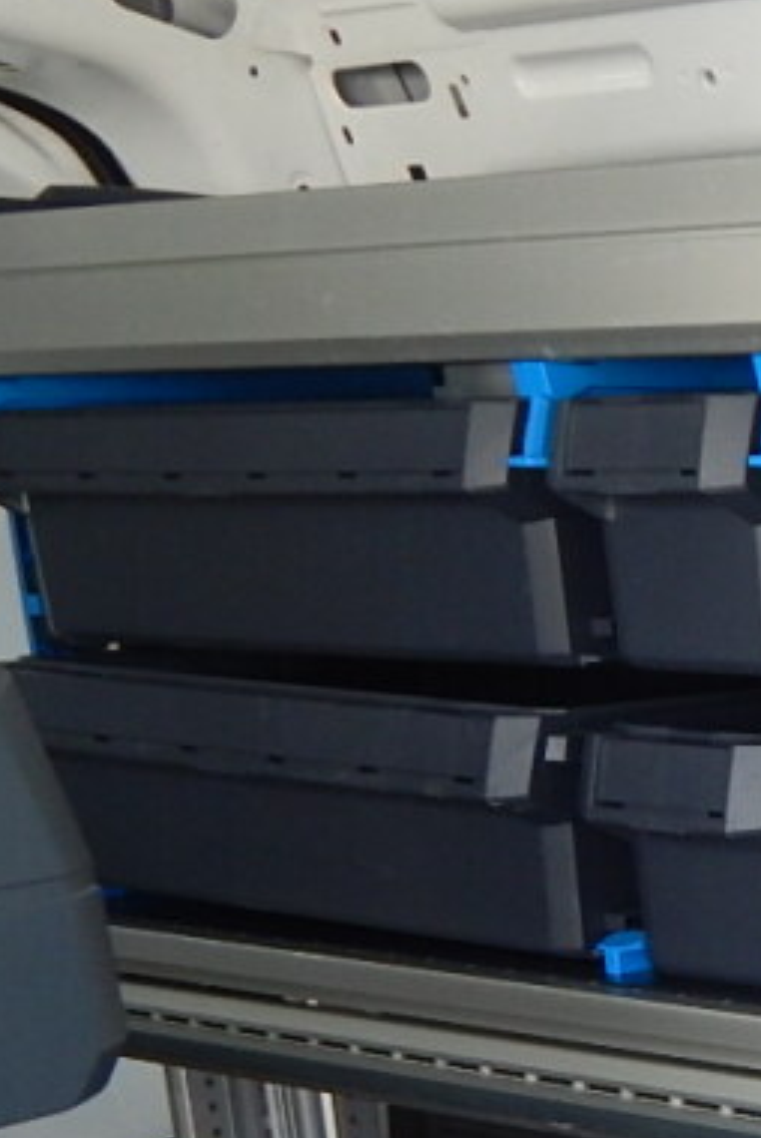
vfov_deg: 24.5
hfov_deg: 15.5
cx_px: 1324
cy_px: 1249
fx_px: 2437
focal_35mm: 77
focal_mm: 4
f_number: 3
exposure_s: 1/40
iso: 125
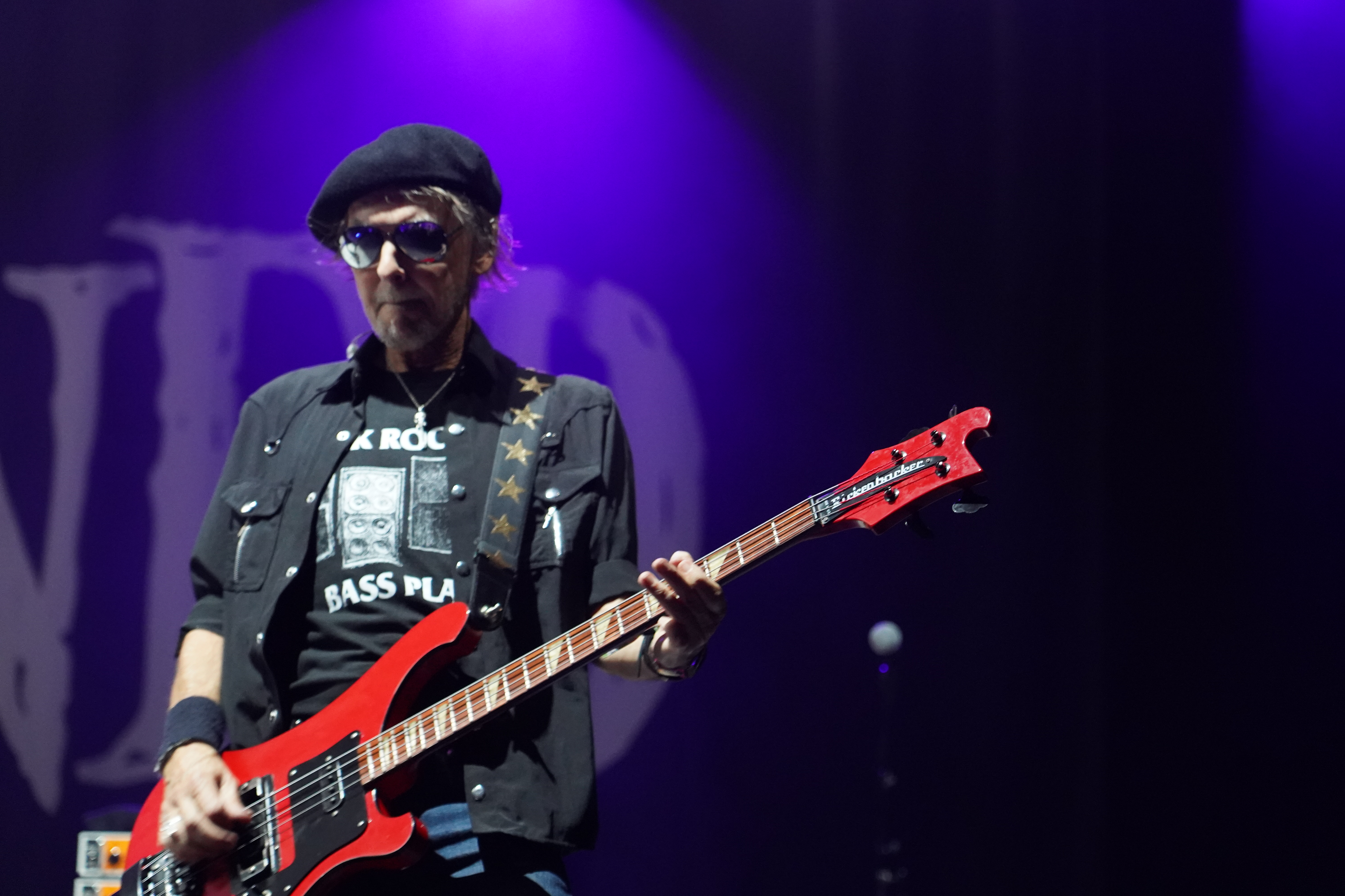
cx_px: 672
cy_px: 448
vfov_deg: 13.0
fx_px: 3923
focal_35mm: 105
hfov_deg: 19.5
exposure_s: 1/160
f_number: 4
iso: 8000
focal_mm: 105
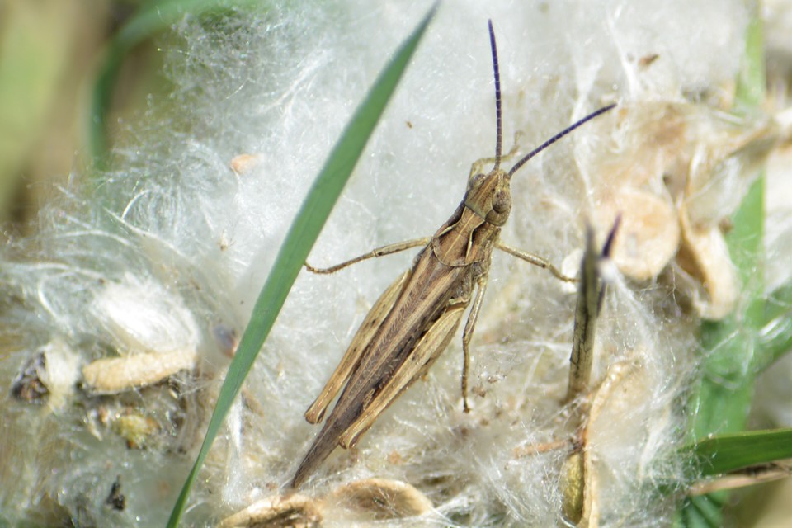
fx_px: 9899
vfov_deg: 3.1
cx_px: 396
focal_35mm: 450
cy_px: 264
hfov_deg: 4.6
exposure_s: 1/250
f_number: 8
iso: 100
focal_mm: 300
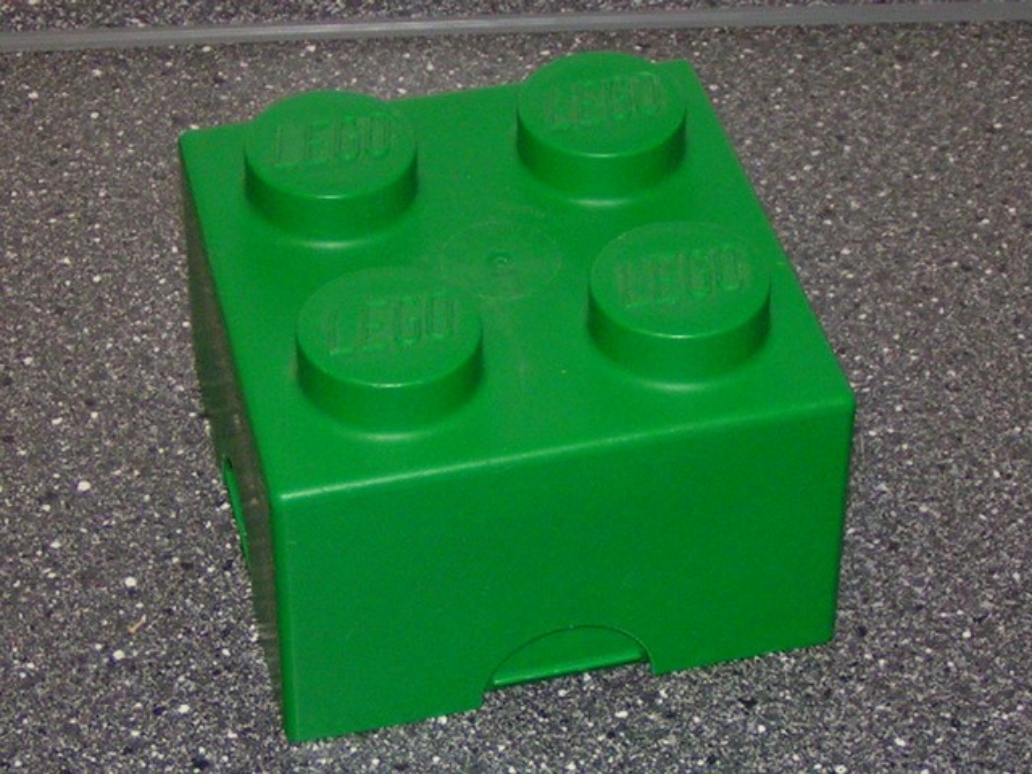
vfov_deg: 32.2
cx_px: 516
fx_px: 1342
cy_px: 387
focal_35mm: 45
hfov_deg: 42.1
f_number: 2.8
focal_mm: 6.9
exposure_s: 1/50
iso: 200
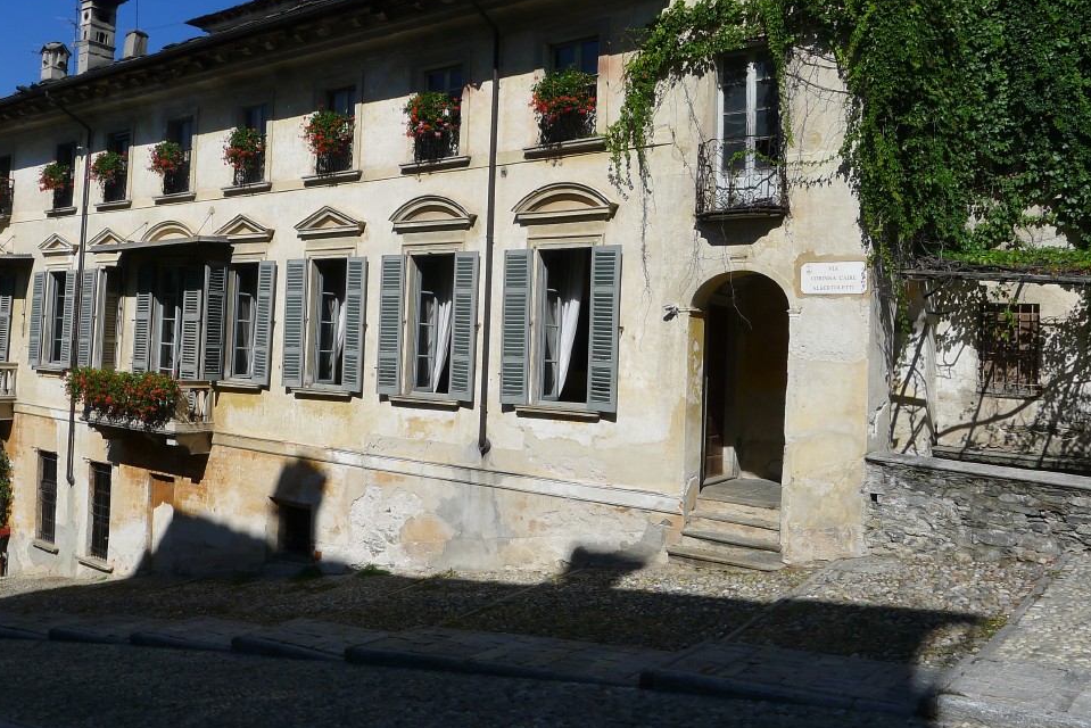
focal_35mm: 30
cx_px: 433
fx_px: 909
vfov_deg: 43.5
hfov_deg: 61.3
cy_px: 315
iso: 80
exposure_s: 1/1000
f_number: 4.5
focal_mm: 5.1
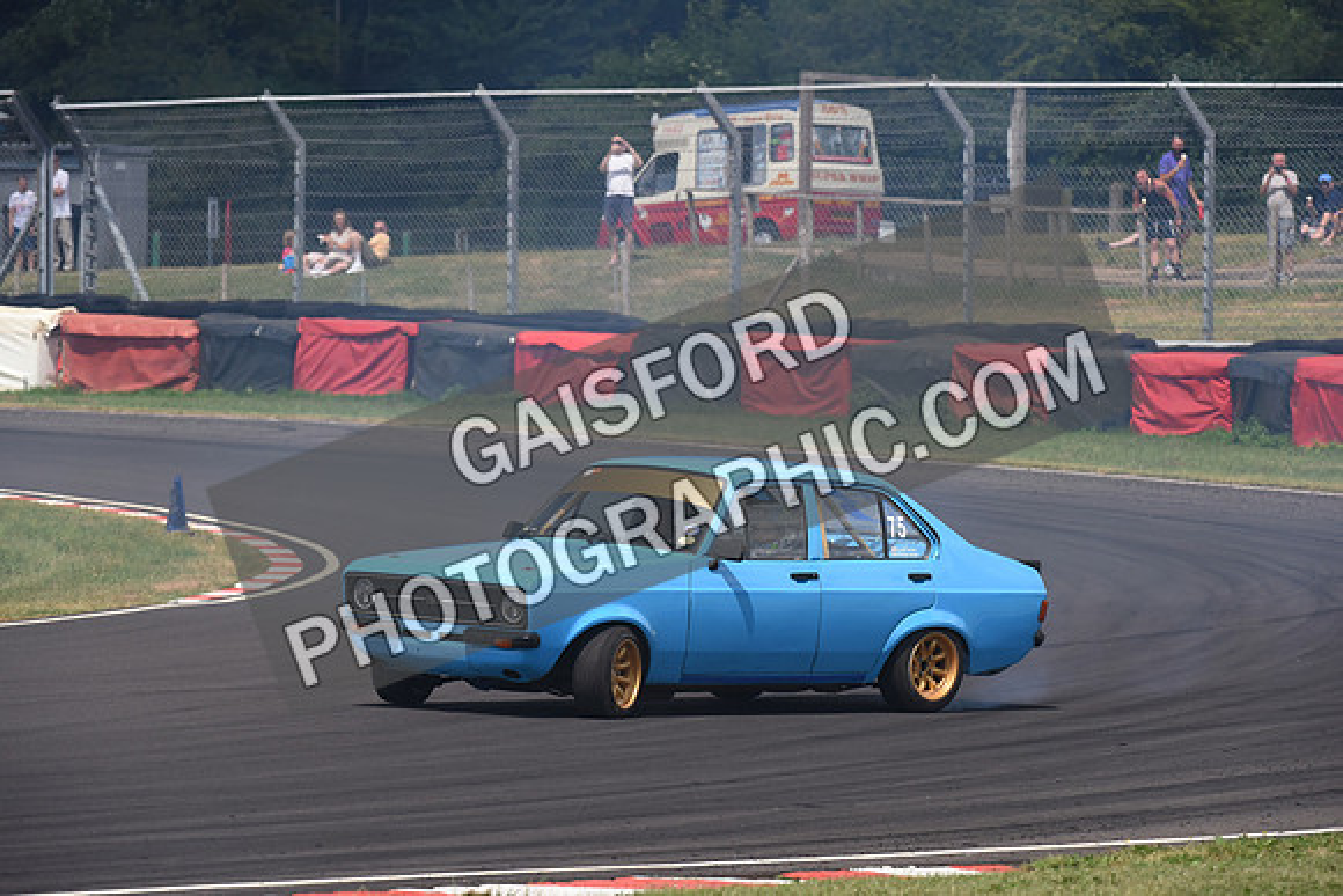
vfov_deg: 4.7
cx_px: 672
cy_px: 448
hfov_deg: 7.1
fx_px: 10821
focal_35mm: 290
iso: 1100
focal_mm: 290
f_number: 8
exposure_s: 1/1000
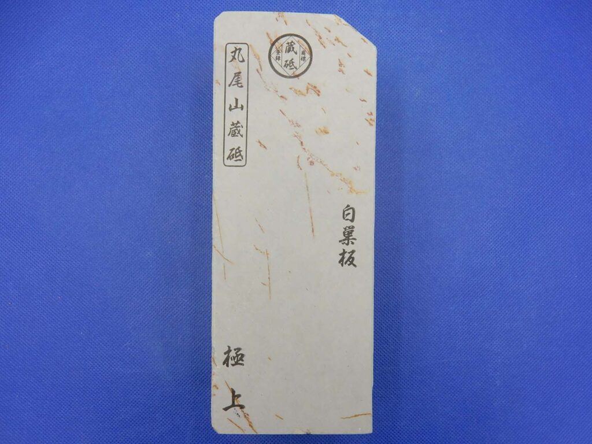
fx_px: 428
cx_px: 296
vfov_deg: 54.9
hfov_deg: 69.4
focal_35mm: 25
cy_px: 222
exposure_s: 1/80
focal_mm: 4.5
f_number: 3.7
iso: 125
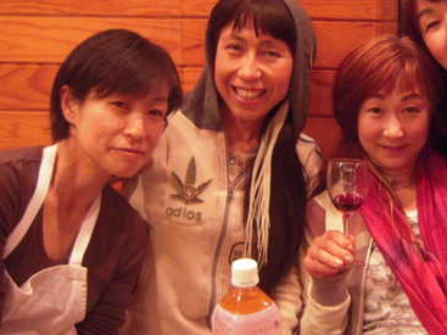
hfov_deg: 30.5
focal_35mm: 61
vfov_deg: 24.0
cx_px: 391
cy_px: 143
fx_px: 787
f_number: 2.7
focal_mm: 5
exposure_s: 1/8
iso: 500
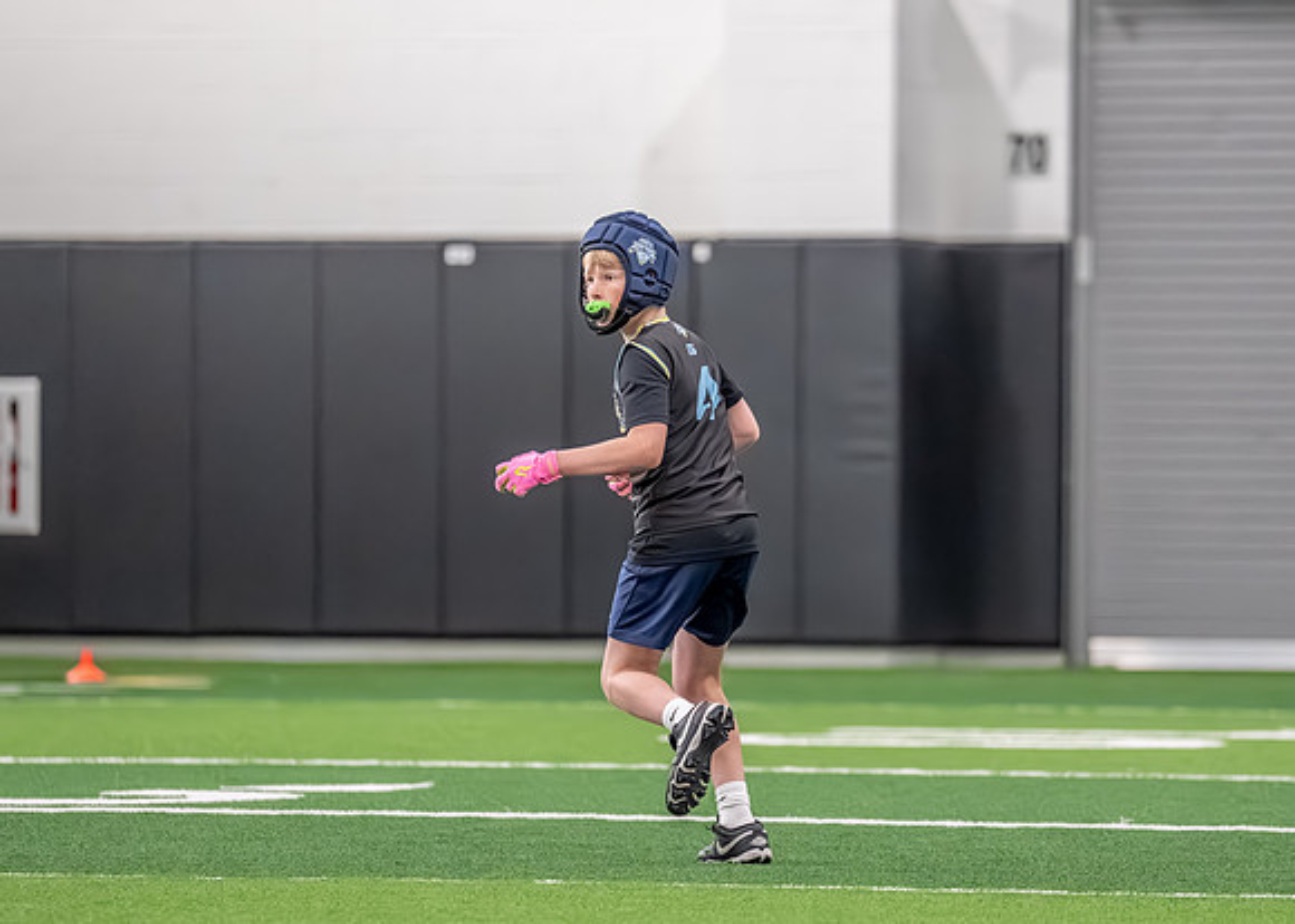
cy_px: 518
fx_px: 12126
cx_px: 732
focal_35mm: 330
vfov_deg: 4.4
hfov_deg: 6.1
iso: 6400
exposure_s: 1/1000
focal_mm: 191
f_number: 2.8
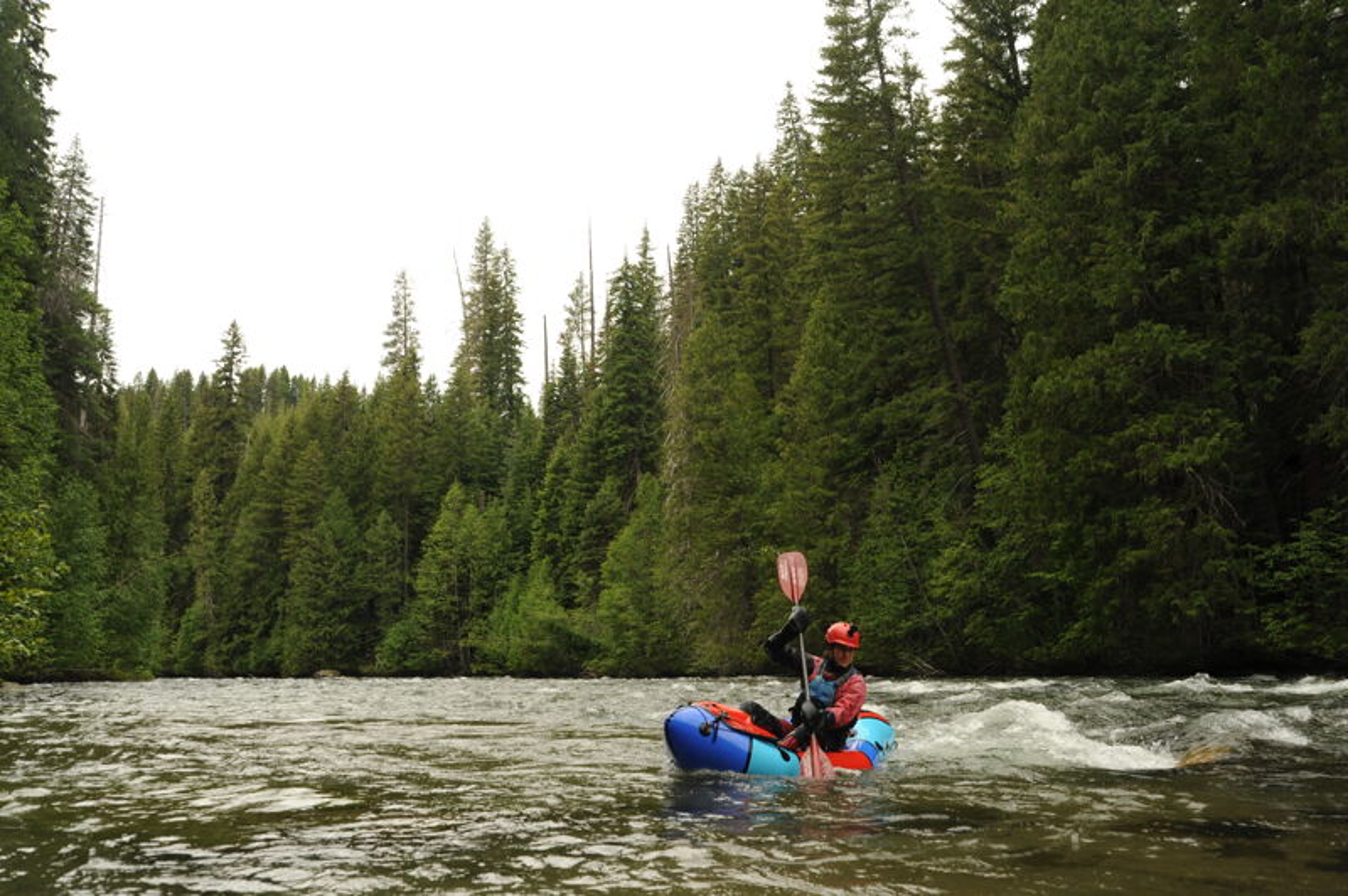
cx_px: 674
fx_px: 1048
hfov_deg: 65.5
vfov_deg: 46.3
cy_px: 448
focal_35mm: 28
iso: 200
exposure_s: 1/250
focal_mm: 28
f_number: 7.1
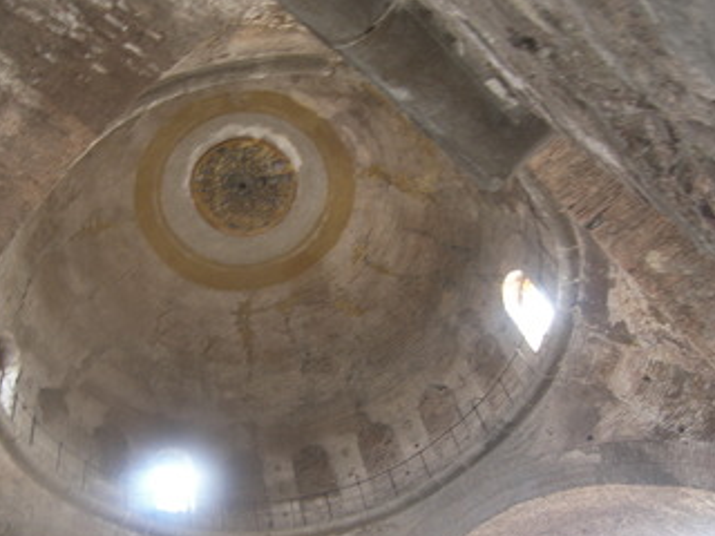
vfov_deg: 42.8
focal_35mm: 33
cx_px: 255
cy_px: 310
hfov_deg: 54.5
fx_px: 682
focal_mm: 5
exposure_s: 1/10
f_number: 2.8
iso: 100
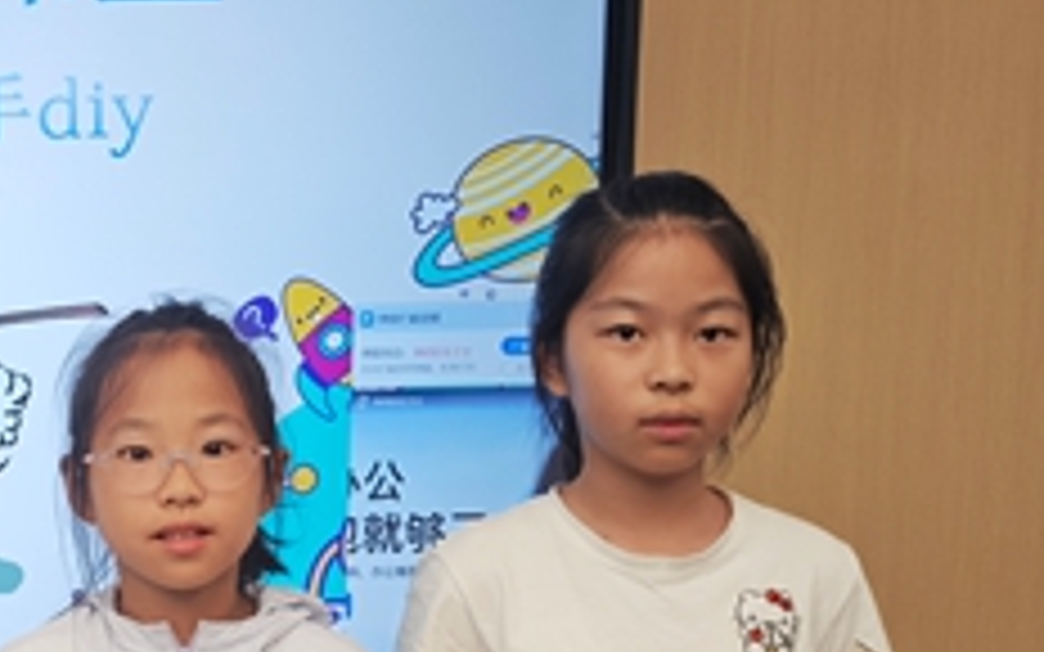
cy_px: 517
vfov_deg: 20.4
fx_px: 1793
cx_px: -284
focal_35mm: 63
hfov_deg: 27.5
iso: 100
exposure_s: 1/100
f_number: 1.62
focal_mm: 6.55
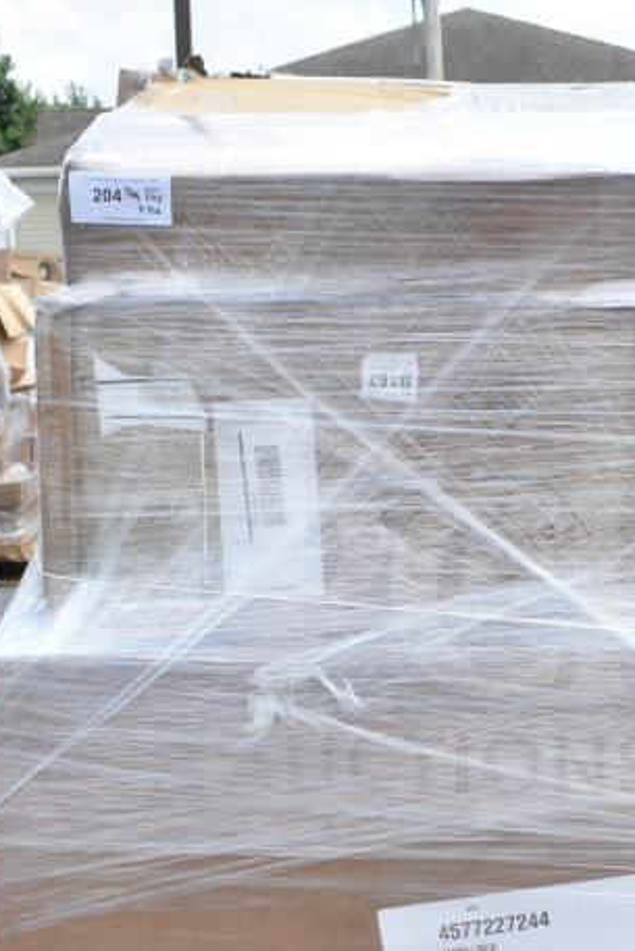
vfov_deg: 31.6
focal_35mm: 63
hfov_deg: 21.5
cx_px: 439
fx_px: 1665
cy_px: 648
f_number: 8
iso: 200
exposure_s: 1/250
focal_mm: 21
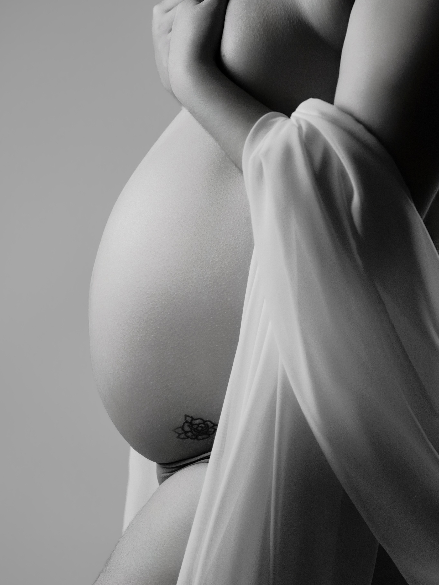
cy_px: 256
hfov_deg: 13.0
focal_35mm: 114
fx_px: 1928
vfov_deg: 17.3
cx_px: 220
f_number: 4
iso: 250
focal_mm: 105
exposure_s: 1/200
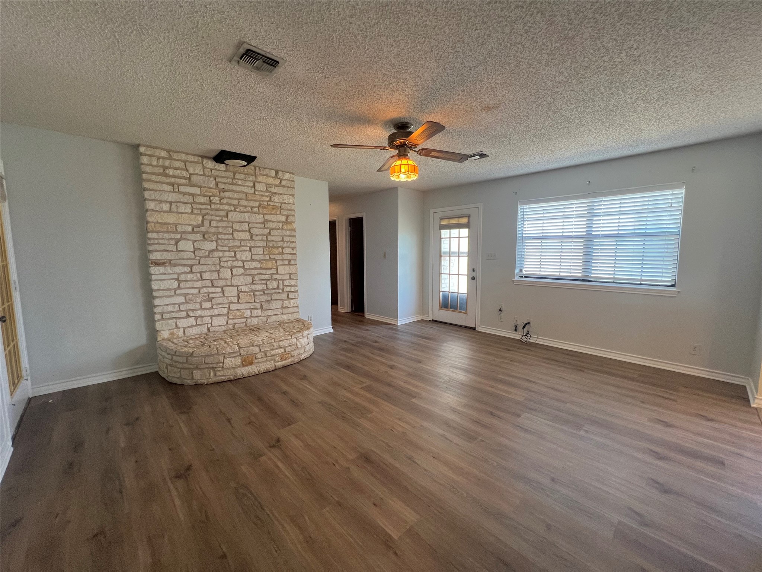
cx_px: 381
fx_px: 286
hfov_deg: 106.2
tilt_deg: -5.6
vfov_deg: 89.9
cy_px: 286
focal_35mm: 13
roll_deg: +0.3
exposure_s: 1/60
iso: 250
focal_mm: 1.57
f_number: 1.8
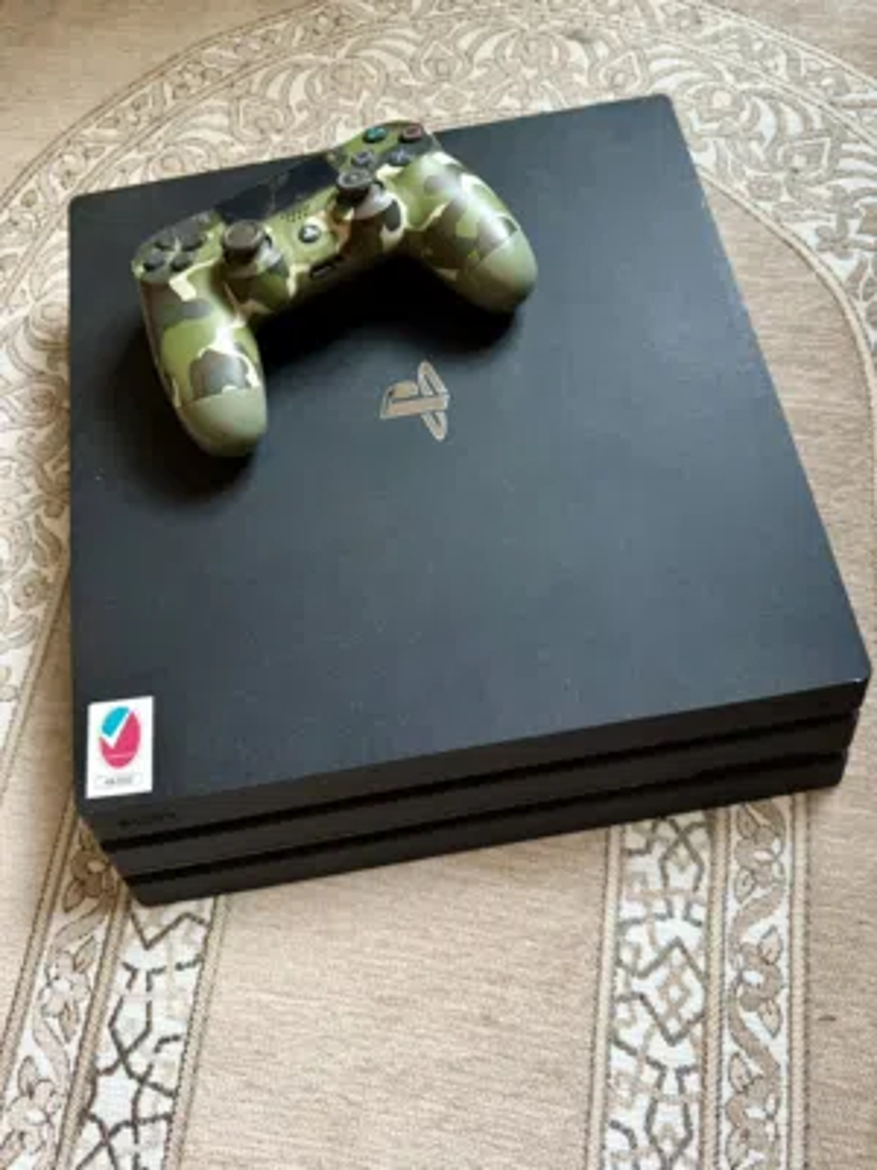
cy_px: 585
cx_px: 438
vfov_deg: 71.6
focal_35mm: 24
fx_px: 811
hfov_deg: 56.8
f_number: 1.78
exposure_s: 1/37
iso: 1000
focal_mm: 6.76
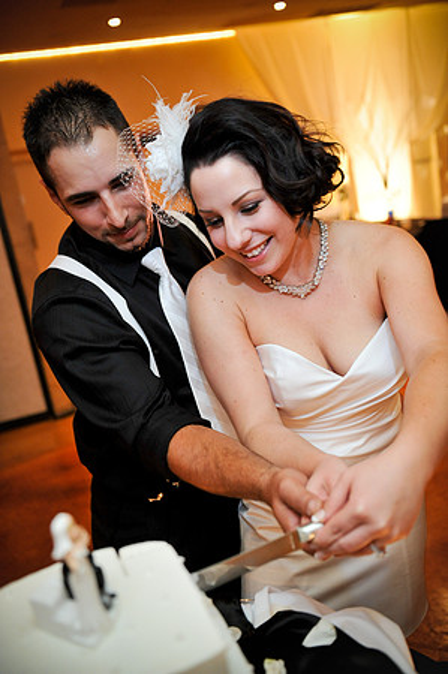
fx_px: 655
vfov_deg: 54.5
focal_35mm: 35
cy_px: 337
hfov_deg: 37.8
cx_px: 224
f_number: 2.8
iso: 2500
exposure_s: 1/50
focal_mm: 35
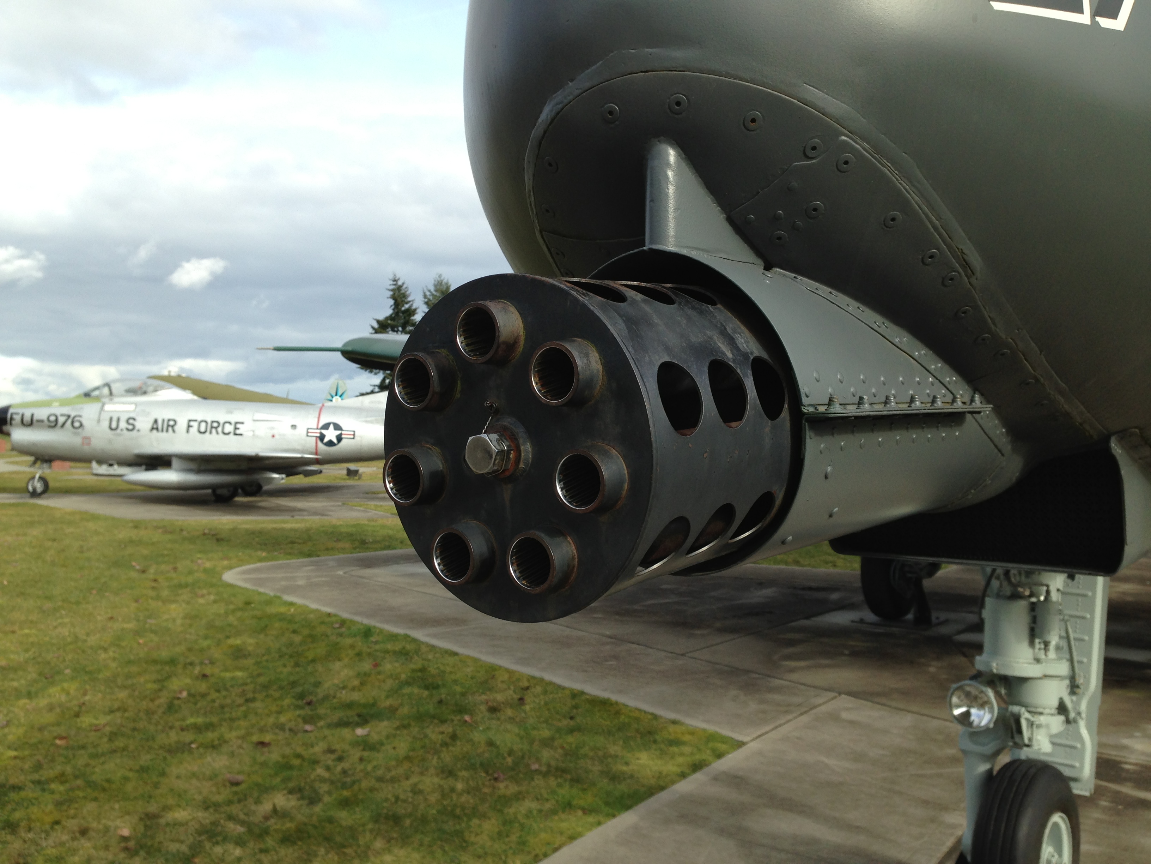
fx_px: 1097
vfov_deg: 42.9
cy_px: 432
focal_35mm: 33
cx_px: 576
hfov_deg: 55.4
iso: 50
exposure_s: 1/742
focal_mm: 4.13
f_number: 2.4
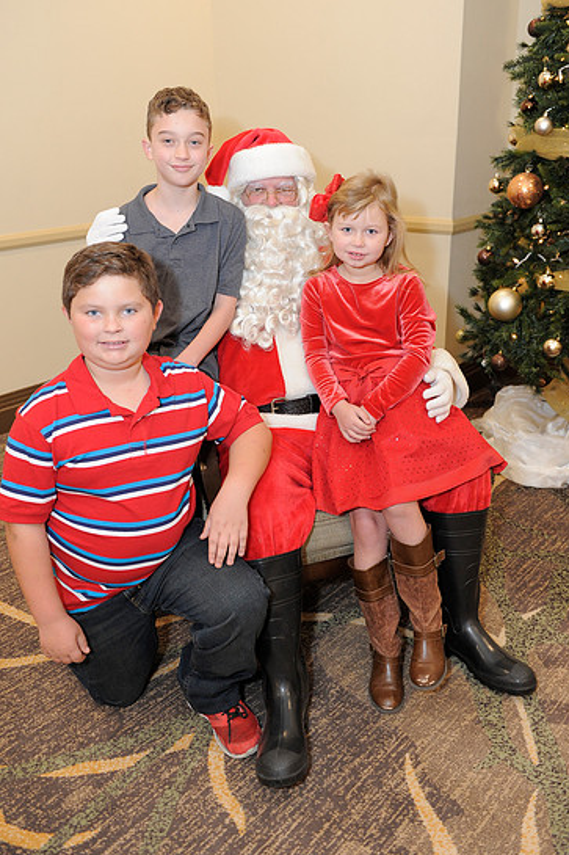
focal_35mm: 33
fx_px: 783
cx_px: 277
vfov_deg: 57.2
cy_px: 414
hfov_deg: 39.9
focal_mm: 31
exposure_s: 1/100
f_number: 4
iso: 1600
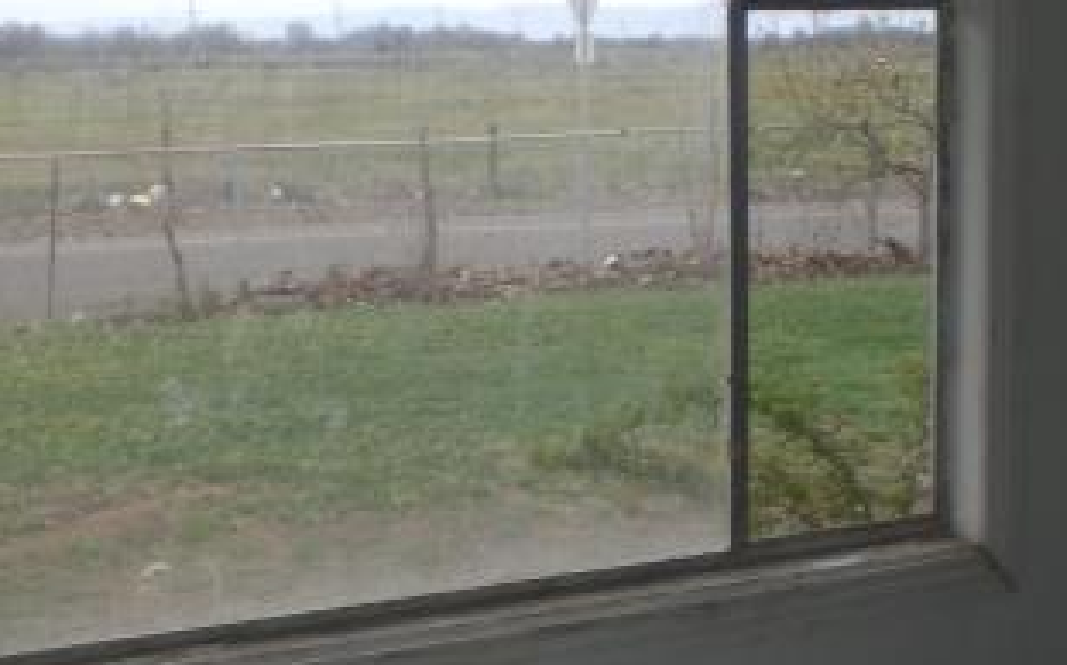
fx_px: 2412
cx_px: 594
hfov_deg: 24.9
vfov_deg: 15.7
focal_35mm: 83
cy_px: 374
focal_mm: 6.3
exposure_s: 1/320
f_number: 3.1
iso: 50
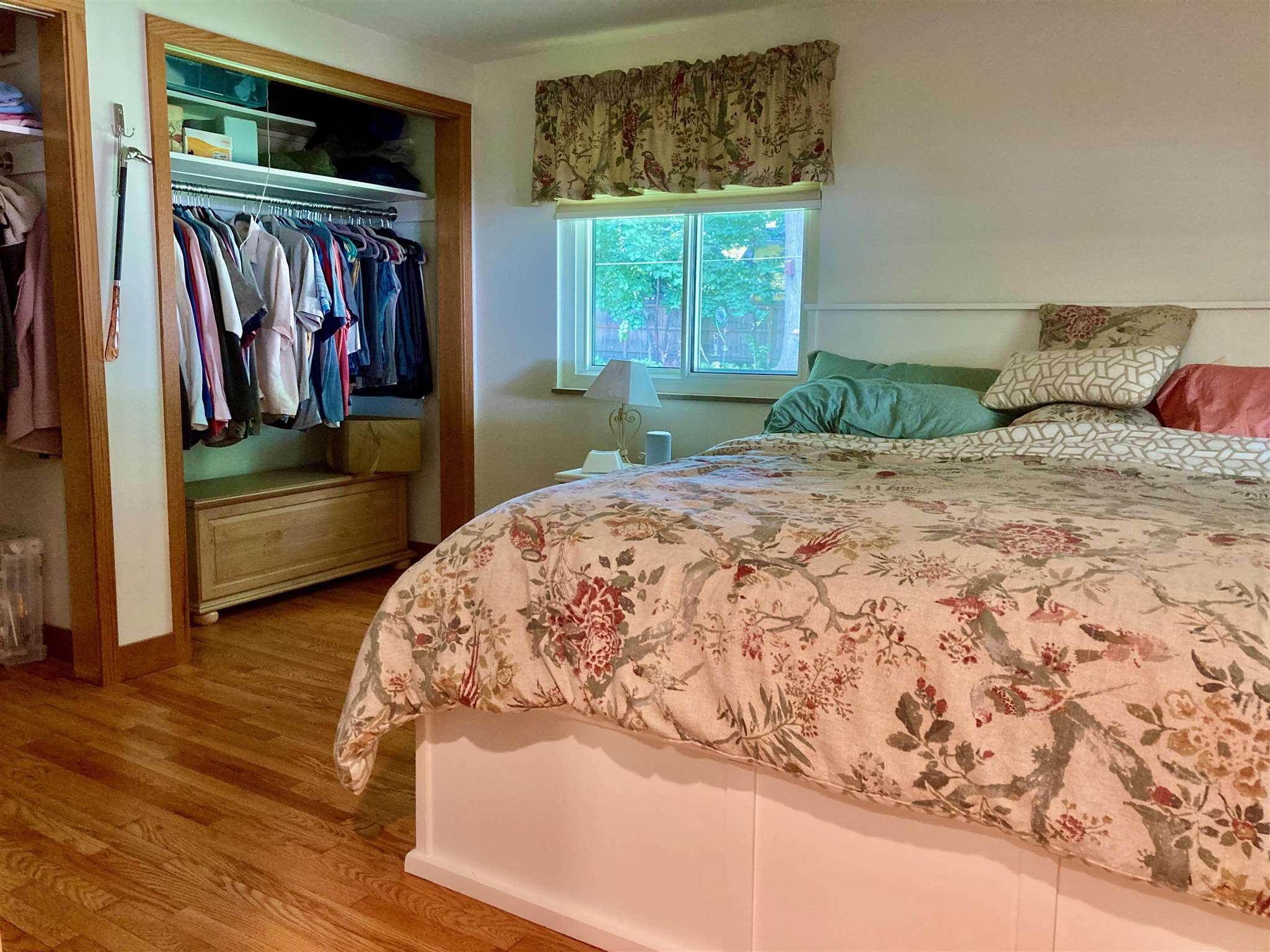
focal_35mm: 28
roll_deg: -0.9
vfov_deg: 49.7
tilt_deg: -7.4
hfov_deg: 63.4
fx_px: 1027
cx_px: 635
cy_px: 476
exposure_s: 1/40
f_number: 1.8
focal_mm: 3.99
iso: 250
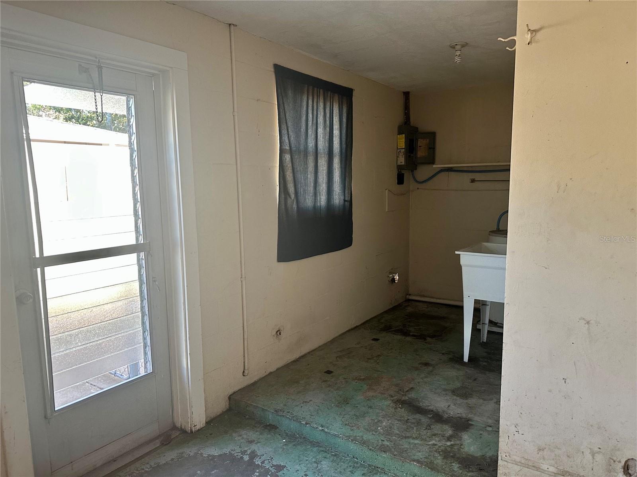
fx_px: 442
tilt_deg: -6.0
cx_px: 318
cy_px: 238
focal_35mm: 24
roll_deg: +0.7
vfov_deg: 56.8
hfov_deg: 71.6
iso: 250
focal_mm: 6.86
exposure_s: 1/107
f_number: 1.78
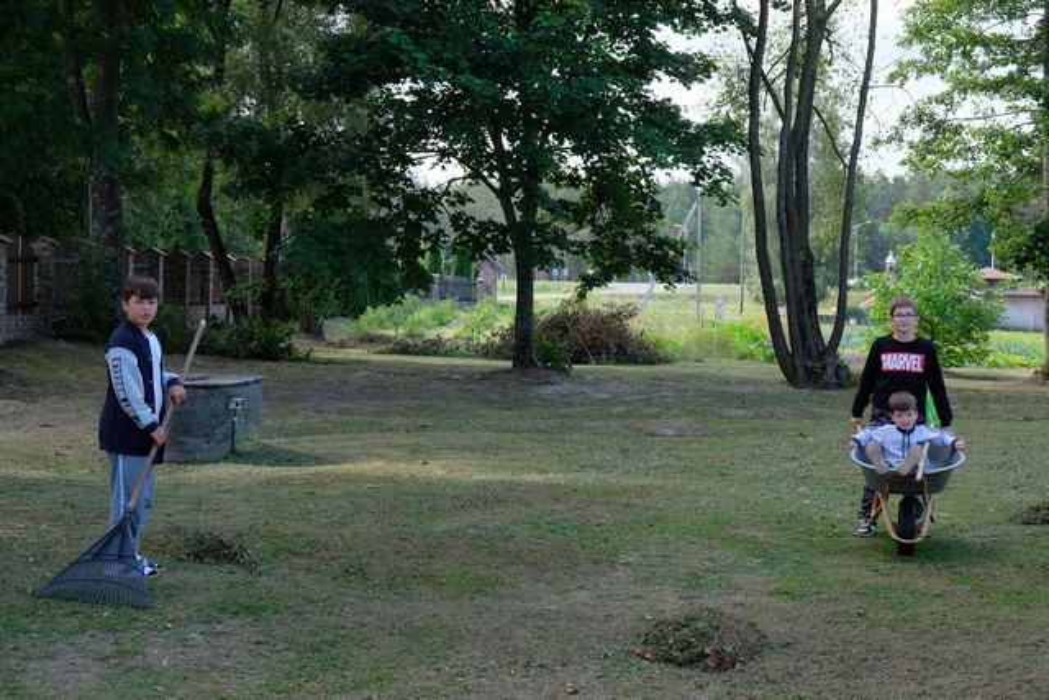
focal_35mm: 54
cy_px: 350
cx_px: 524
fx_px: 1574
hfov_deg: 36.9
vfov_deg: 25.1
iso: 400
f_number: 7.1
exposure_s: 1/140
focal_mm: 35.8
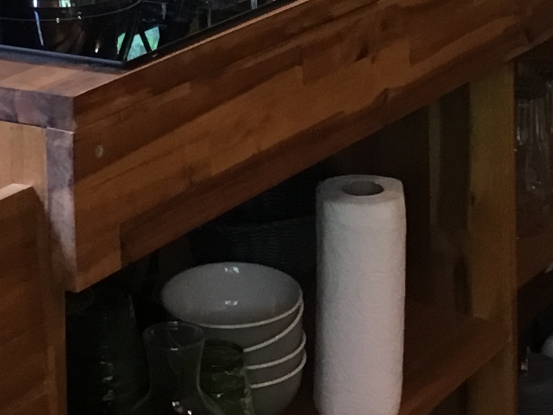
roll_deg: +1.0
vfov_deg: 11.5
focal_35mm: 122
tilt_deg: -3.2
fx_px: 1949
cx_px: 231
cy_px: -272
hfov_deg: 16.1
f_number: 2.4
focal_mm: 3.3
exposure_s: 1/33
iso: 125
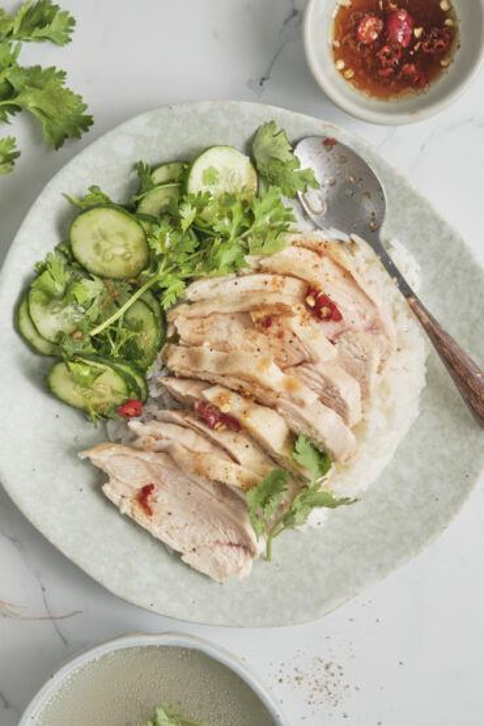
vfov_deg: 27.0
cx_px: 242
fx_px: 1512
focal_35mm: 75
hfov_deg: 18.2
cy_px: 363
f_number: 9
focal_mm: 50.3
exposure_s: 1/15
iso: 250
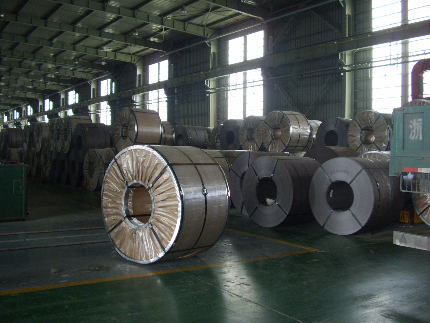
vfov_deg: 46.8
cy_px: 162
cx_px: 215
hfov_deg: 60.0
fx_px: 373
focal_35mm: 30
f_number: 2.9
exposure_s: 1/30
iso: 183
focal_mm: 5.8
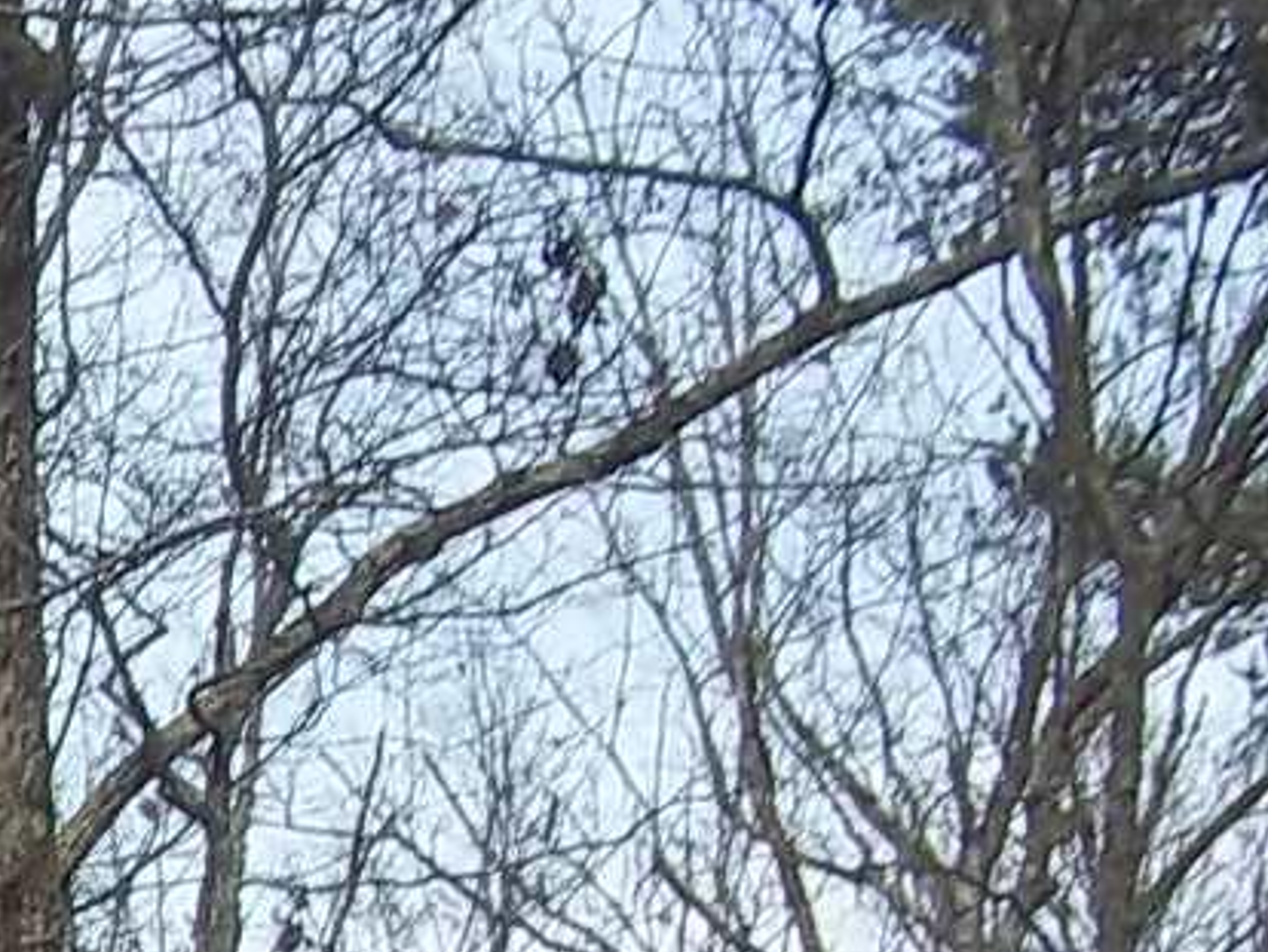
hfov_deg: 10.0
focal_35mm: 178
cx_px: -1522
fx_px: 6524
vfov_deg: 7.8
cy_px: 2176
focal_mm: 6.5
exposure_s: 1/250
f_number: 3.1
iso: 80
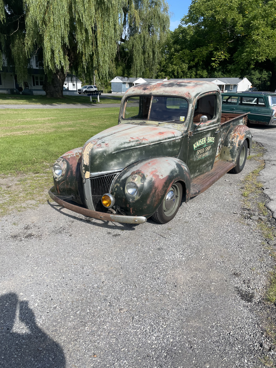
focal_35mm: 26
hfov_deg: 53.1
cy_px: 184
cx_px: 138
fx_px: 276
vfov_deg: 67.3
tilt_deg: -16.4
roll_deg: -1.1
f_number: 1.6
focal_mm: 4.2
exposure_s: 1/2618
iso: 32
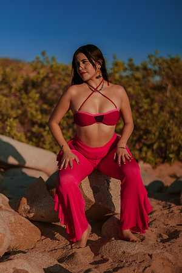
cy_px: 136
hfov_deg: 23.4
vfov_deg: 34.5
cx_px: 91
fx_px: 440
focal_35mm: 58
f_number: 1.8
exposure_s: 1/8000
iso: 50
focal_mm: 58
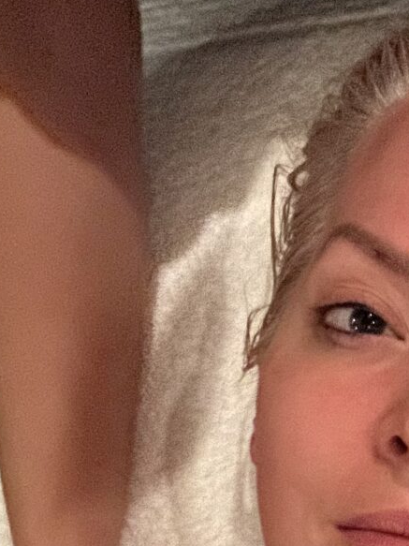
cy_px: 544
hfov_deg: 19.5
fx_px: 1135
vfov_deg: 25.7
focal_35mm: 72
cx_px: 463
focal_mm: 2.69
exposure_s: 1/14
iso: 1250
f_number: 1.9
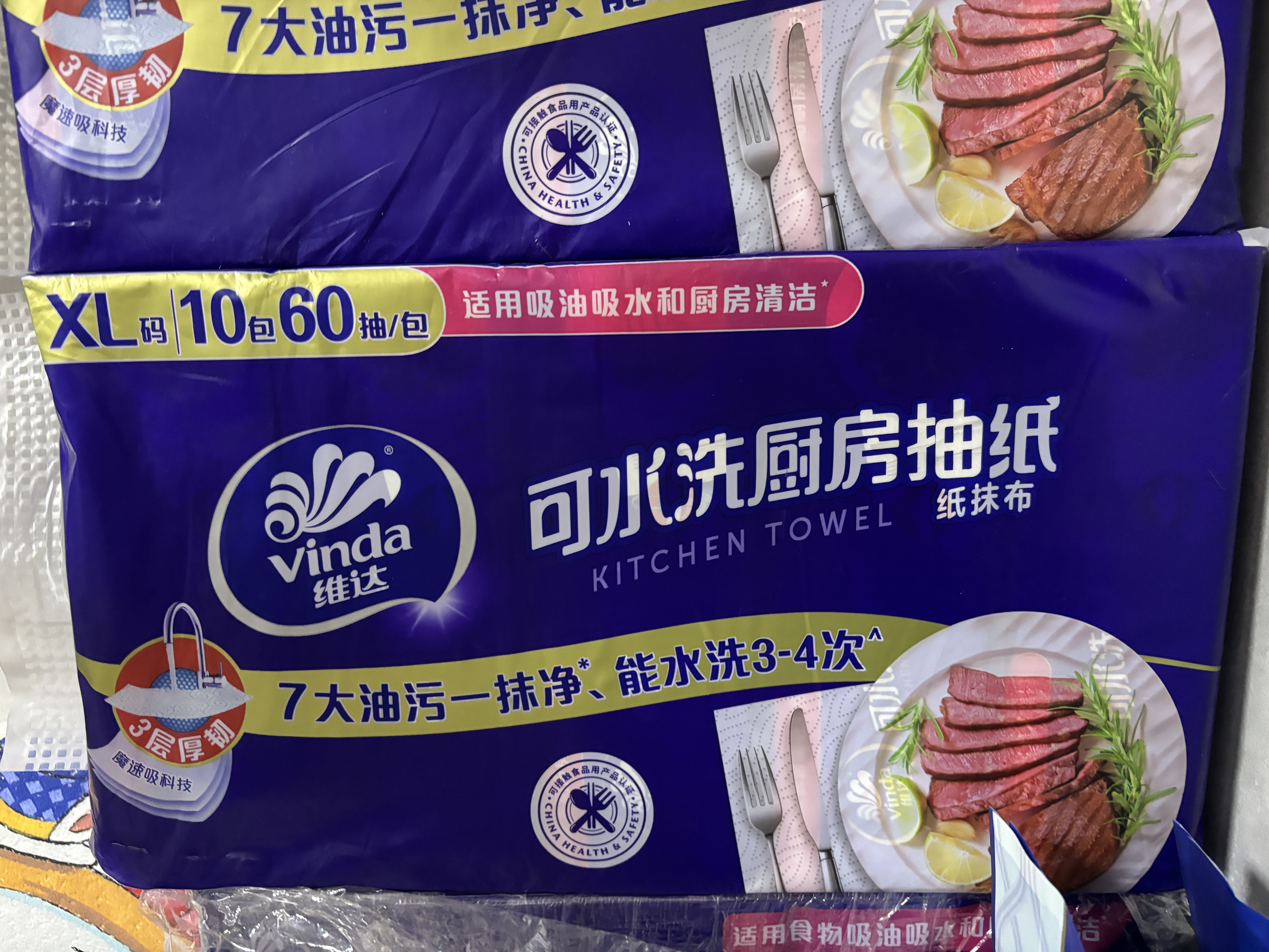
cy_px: 476
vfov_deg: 53.1
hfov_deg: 67.3
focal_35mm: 26
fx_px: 953
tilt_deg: -10.5
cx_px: 634
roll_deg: +1.9
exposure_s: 1/33
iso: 640
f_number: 1.6
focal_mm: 5.96
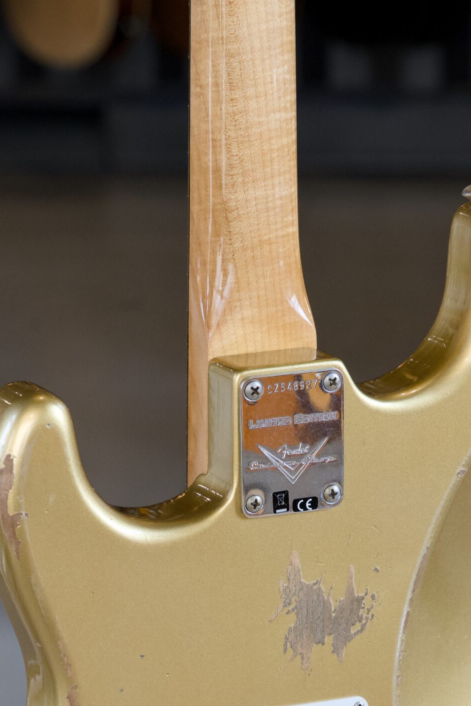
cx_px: 248
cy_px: 633
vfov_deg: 10.8
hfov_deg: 7.2
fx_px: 3729
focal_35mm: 190
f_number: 8
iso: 3200
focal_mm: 105
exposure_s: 1/80
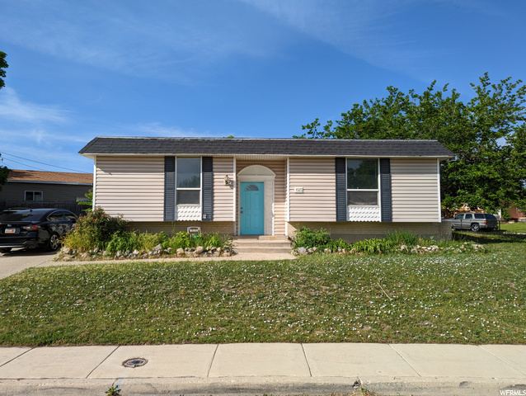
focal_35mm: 24
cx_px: 263
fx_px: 365
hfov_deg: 71.5
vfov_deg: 56.9
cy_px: 198
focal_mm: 6.81
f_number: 1.85
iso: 39
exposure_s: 1/1984
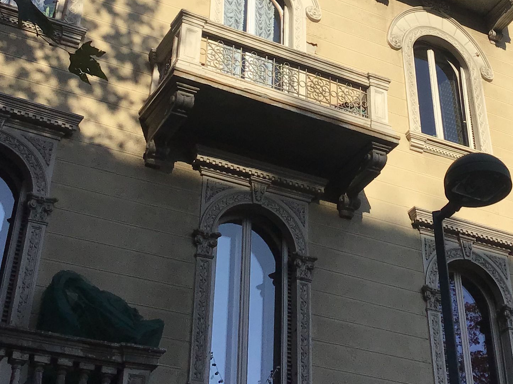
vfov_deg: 20.6
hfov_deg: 27.5
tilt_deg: +40.1
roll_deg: +3.2
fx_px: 1037
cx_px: 364
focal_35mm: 70
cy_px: 38
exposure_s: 1/1481
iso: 25
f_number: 2.4
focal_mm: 3.3
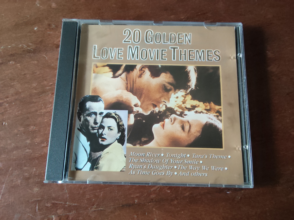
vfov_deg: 53.1
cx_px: 147
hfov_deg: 67.3
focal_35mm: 26
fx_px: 221
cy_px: 110
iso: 400
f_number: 2
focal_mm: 2.78
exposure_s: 1/33.3
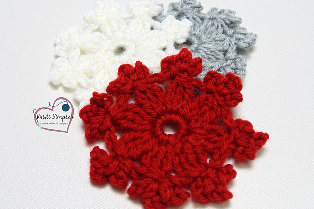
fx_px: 375
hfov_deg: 45.4
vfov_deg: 31.2
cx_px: 156
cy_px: 105
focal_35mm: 43
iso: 100
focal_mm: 7.4
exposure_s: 1/30
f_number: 3.6
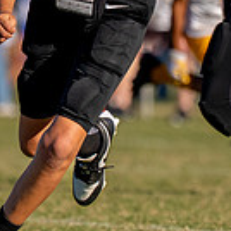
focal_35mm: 995
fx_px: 7512
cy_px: 83
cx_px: 45
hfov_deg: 1.8
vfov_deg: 1.8
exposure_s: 1/4000
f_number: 2.8
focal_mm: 168
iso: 160
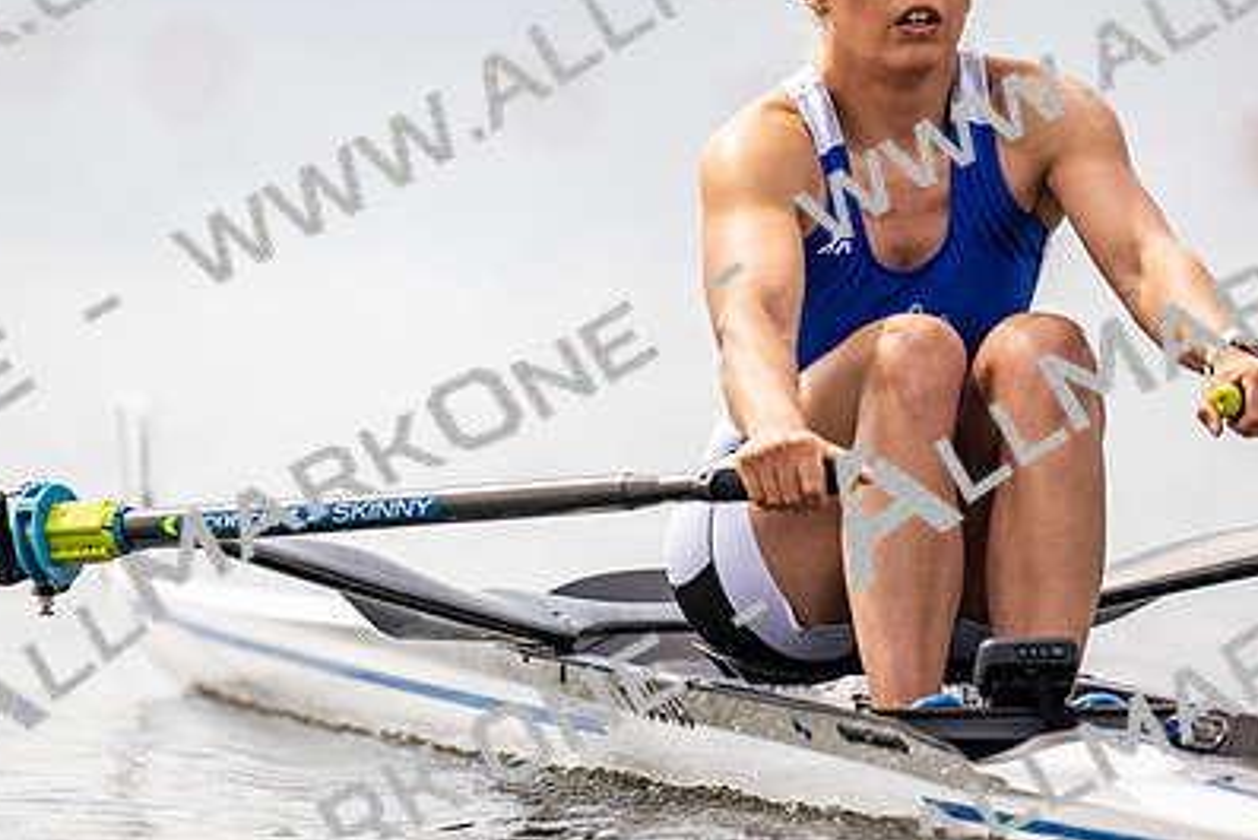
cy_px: 293
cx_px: 564
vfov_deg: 1.6
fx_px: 30656
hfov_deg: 2.4
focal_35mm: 877
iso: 450
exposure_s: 1/2500
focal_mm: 600
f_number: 4
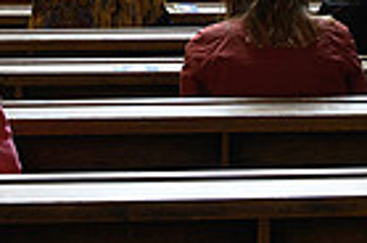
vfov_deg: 8.2
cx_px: 235
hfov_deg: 12.9
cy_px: -223
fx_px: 1617
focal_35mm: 159
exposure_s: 1/10
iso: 1250
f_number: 8
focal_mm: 38
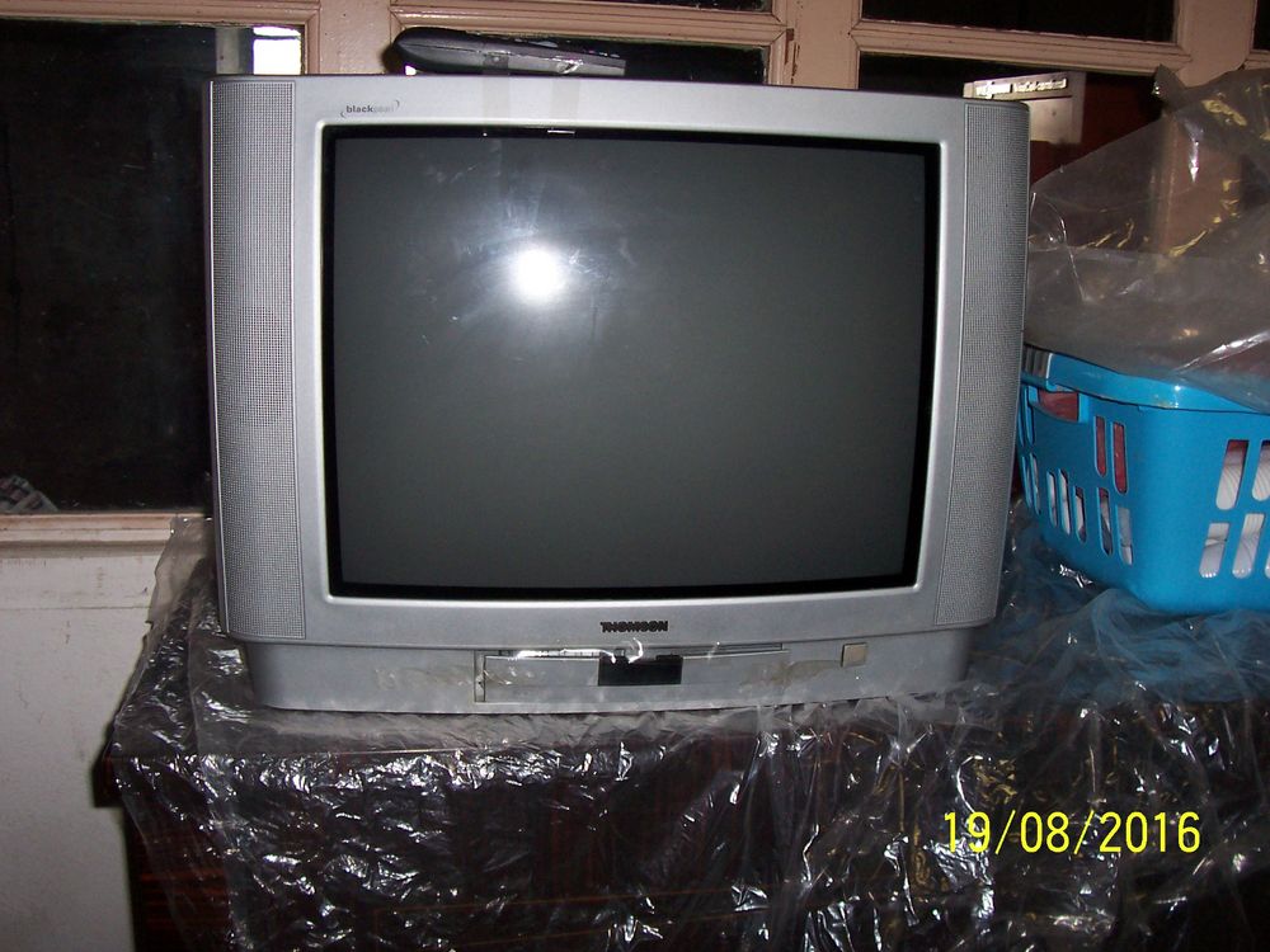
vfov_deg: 38.7
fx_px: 1357
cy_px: 476
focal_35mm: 37
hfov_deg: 50.1
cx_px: 635
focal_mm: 5.6
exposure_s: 1/60
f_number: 2.8
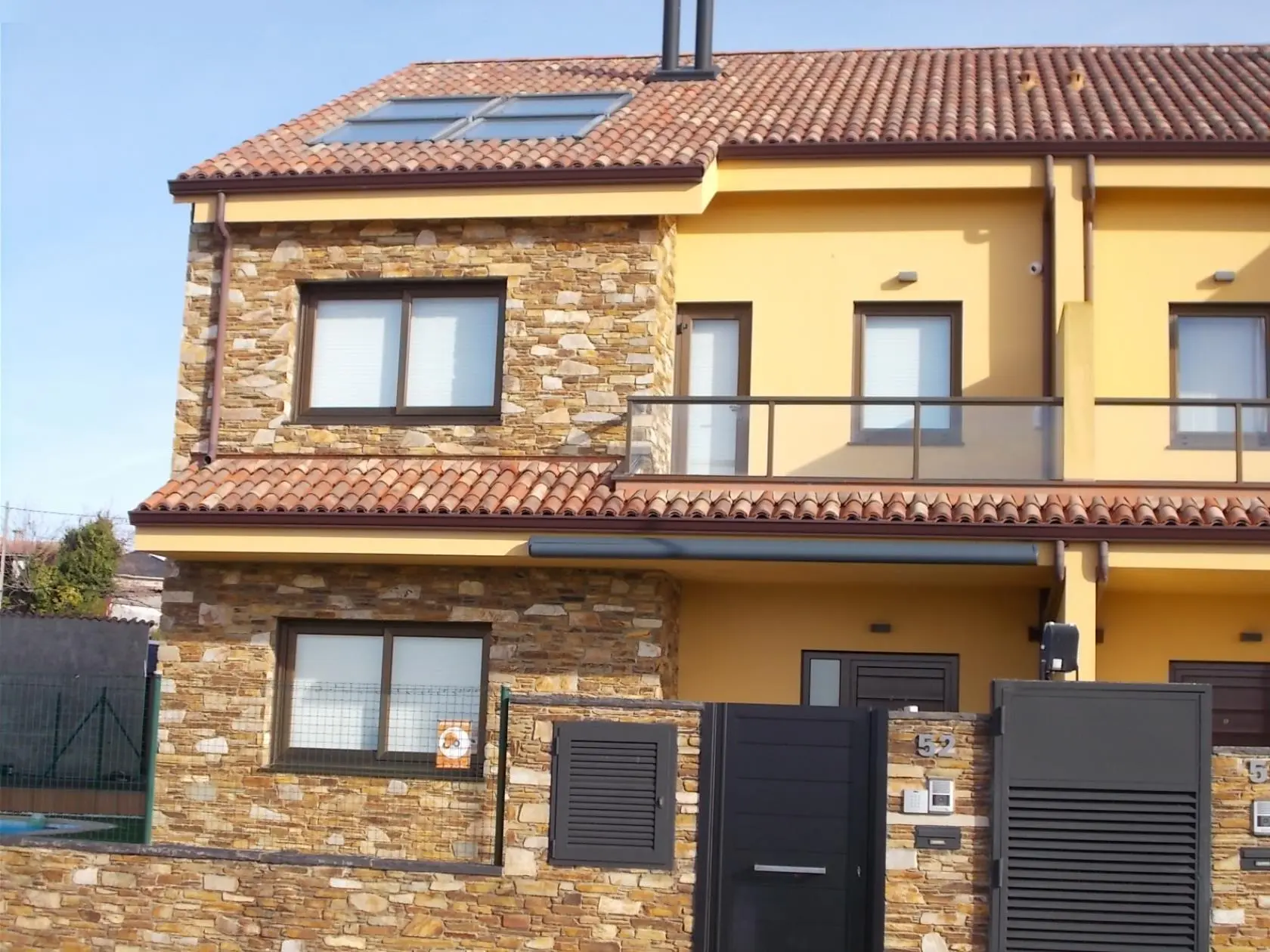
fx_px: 1834
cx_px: 635
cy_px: 476
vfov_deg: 29.1
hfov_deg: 38.2
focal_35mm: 50
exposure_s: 1/320
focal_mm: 9
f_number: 4.5
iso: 80
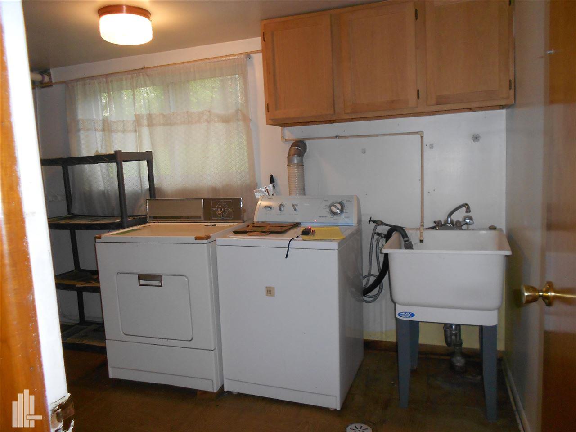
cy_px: 216
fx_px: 433
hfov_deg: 67.3
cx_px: 288
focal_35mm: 26
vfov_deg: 53.1
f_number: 3.2
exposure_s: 1/25
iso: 200
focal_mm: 4.6
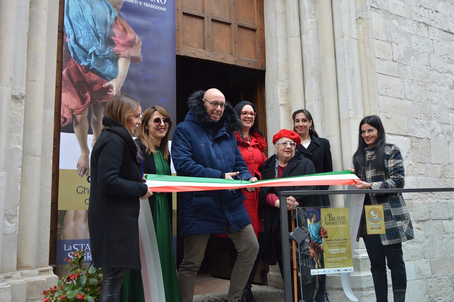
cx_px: 227
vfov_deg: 39.9
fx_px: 416
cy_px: 151
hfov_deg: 57.3
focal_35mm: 33
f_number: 5.6
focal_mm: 22
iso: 280
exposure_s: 1/125
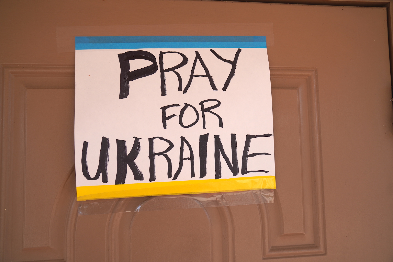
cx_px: 196
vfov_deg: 43.6
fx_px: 327
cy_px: 131
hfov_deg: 61.9
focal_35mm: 30
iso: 100
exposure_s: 1/250
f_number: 4.5
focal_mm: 20
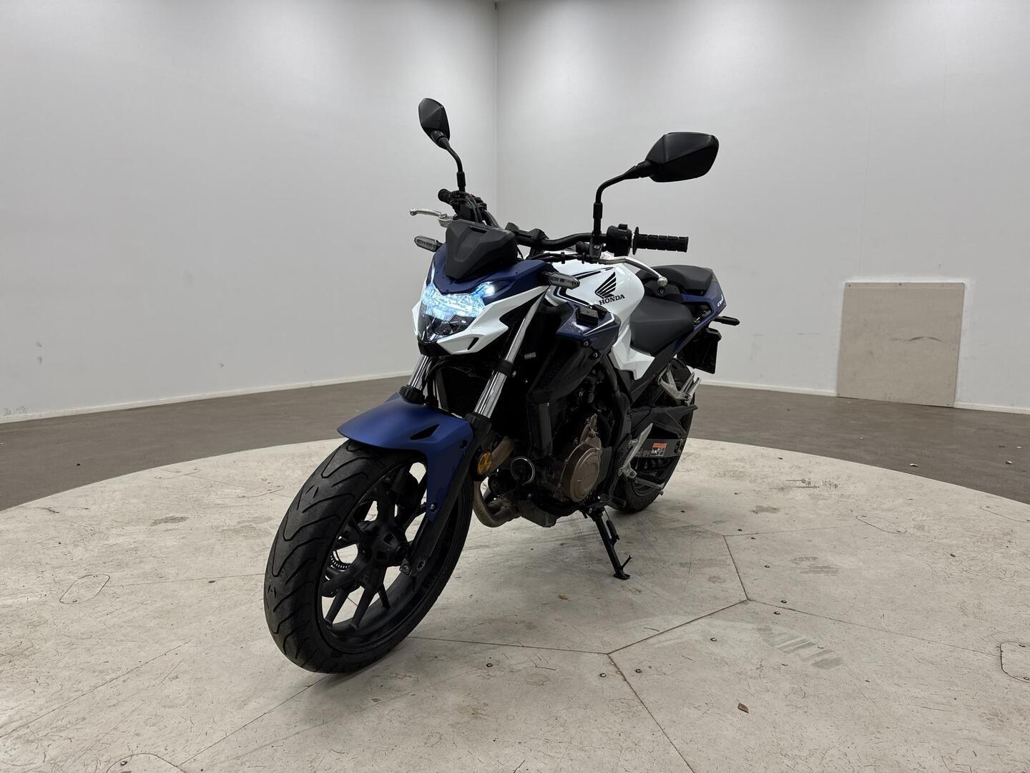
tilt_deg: -8.3
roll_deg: -0.8
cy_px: 386
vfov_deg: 56.8
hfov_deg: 71.6
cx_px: 515
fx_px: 714
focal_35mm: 24
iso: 100
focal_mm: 6.76
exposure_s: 1/100
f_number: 1.78
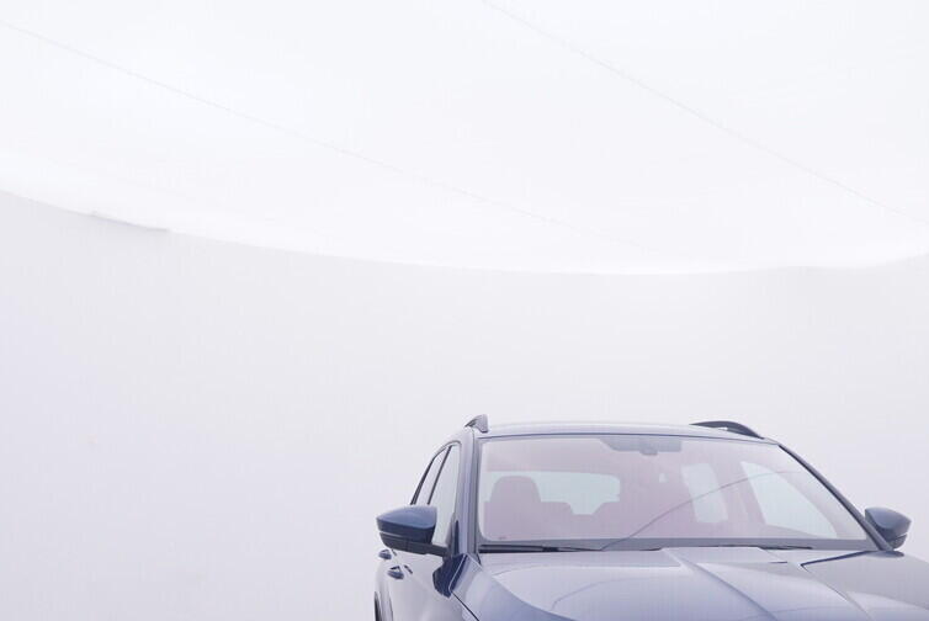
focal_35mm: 43
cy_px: 573
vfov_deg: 29.8
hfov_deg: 45.0
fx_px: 1109
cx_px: 590
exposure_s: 1/80
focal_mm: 15
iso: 200
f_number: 5
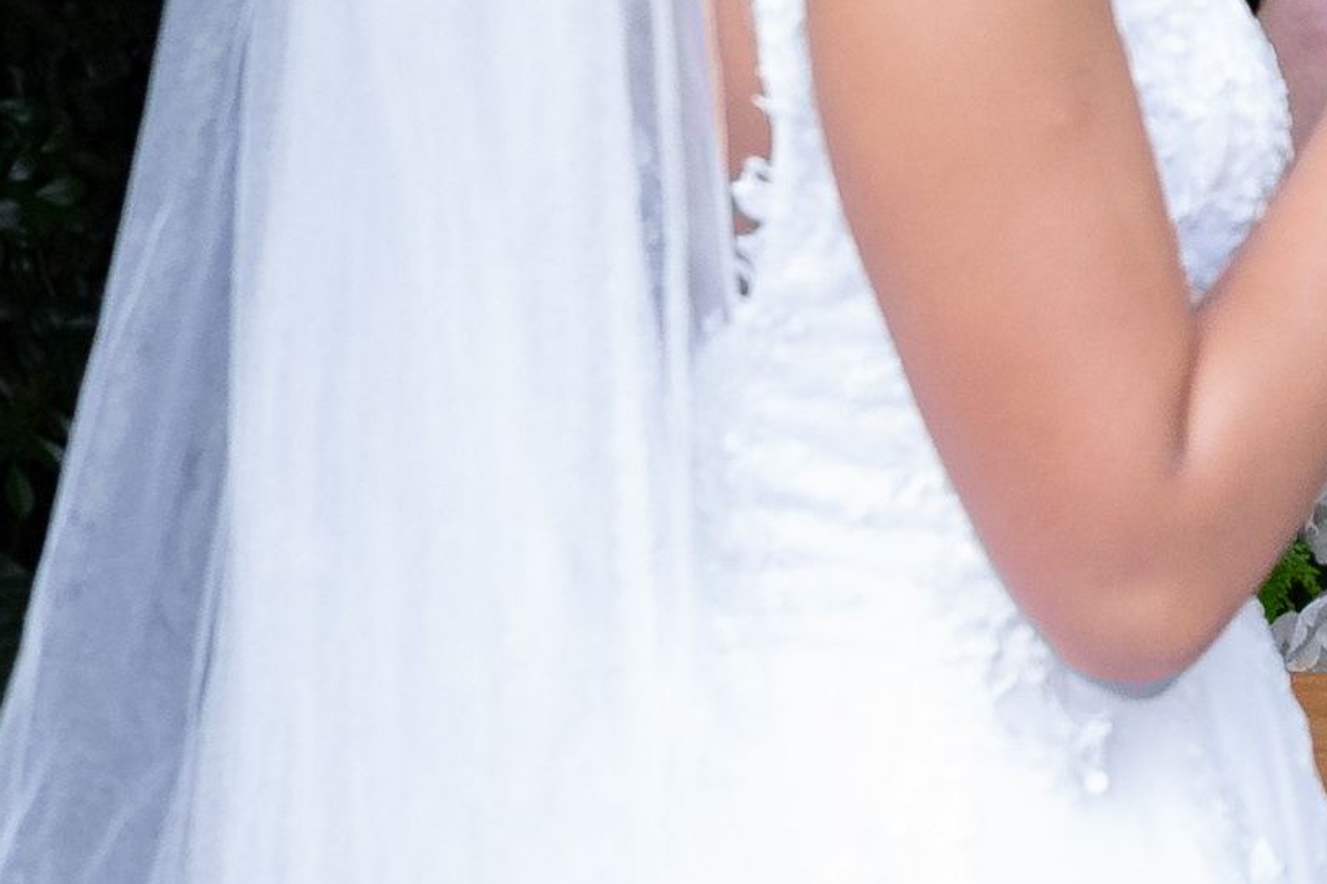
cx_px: 1938
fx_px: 6044
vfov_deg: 8.2
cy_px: -457
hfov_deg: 12.0
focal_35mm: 164
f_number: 2.8
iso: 2500
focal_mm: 35
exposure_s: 1/320
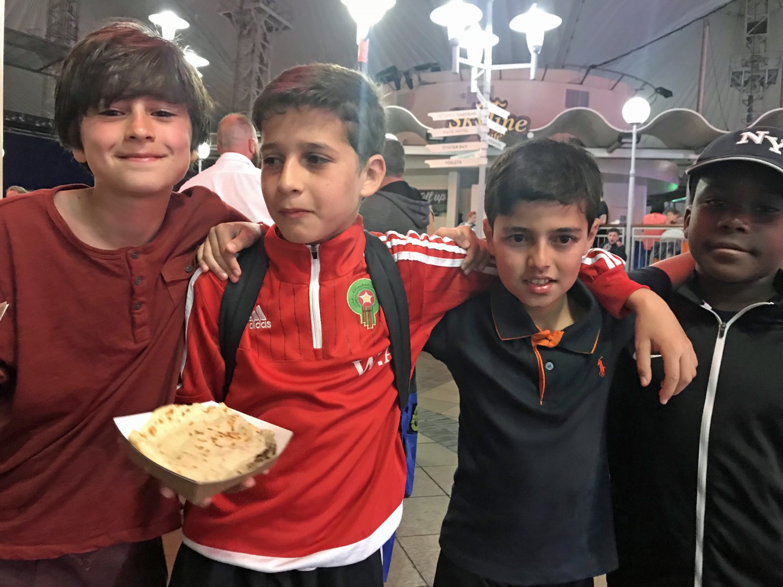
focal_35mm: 28
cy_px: 294
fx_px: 633
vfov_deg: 49.7
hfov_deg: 63.4
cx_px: 392
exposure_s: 1/6
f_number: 1.8
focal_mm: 3.99
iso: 100
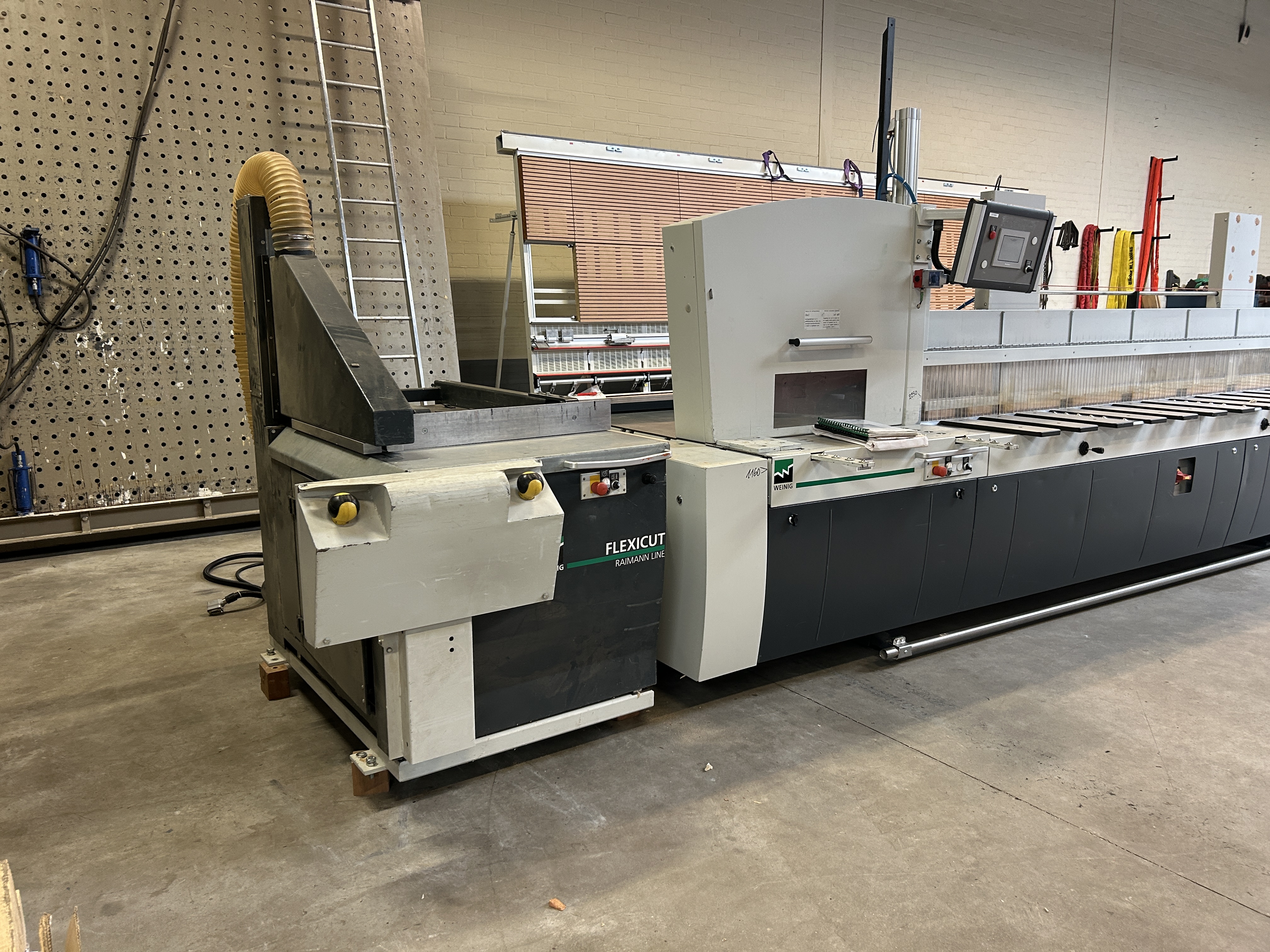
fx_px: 954
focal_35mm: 26
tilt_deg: -10.3
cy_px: 476
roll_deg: +0.6
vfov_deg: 53.1
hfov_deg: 67.3
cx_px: 635
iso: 160
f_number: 1.5
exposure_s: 1/50
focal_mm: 5.7
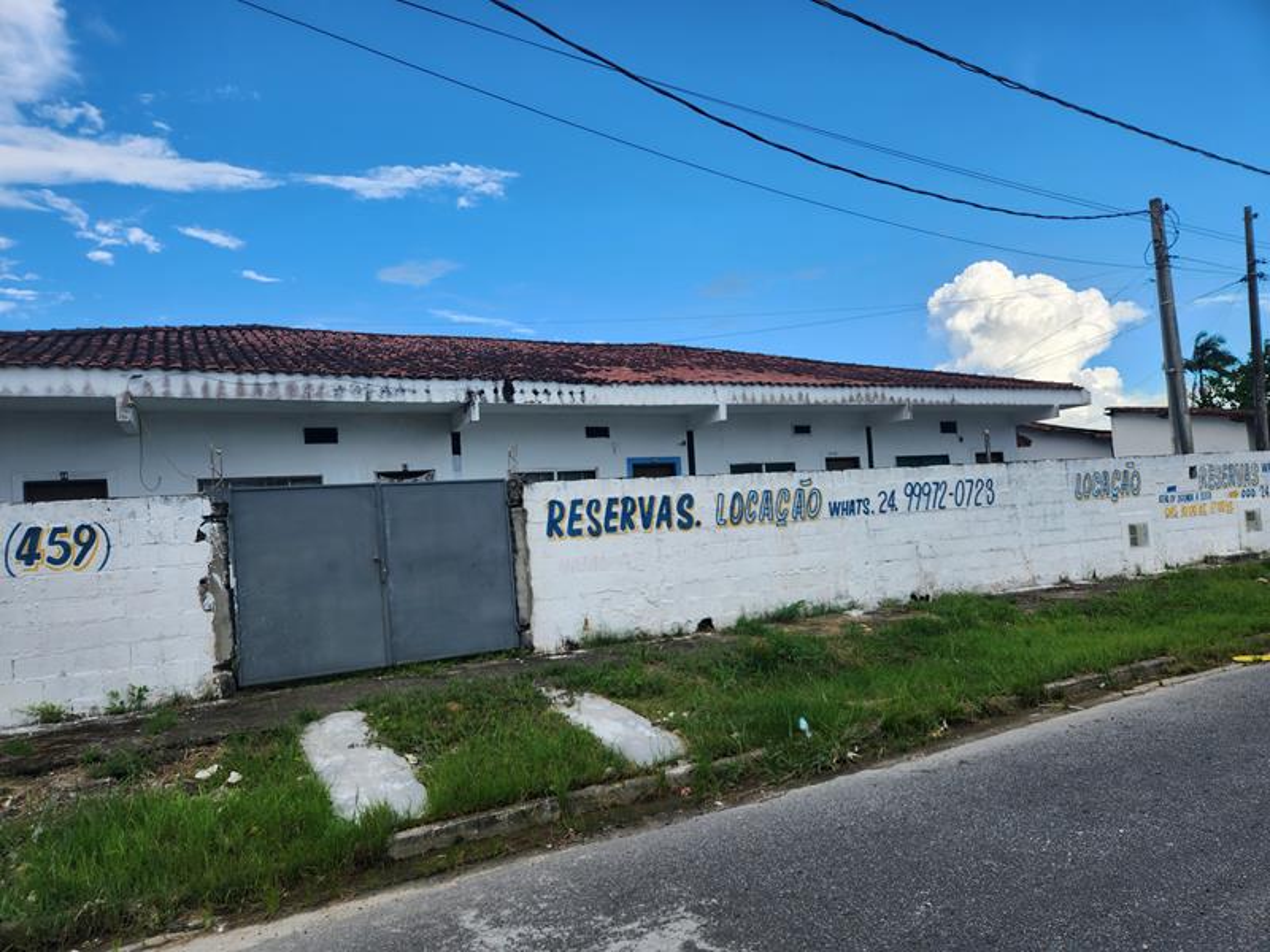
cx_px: 635
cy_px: 476
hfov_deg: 73.9
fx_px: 844
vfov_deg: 58.9
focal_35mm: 23
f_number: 1.8
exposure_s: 1/697
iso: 20
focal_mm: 5.4
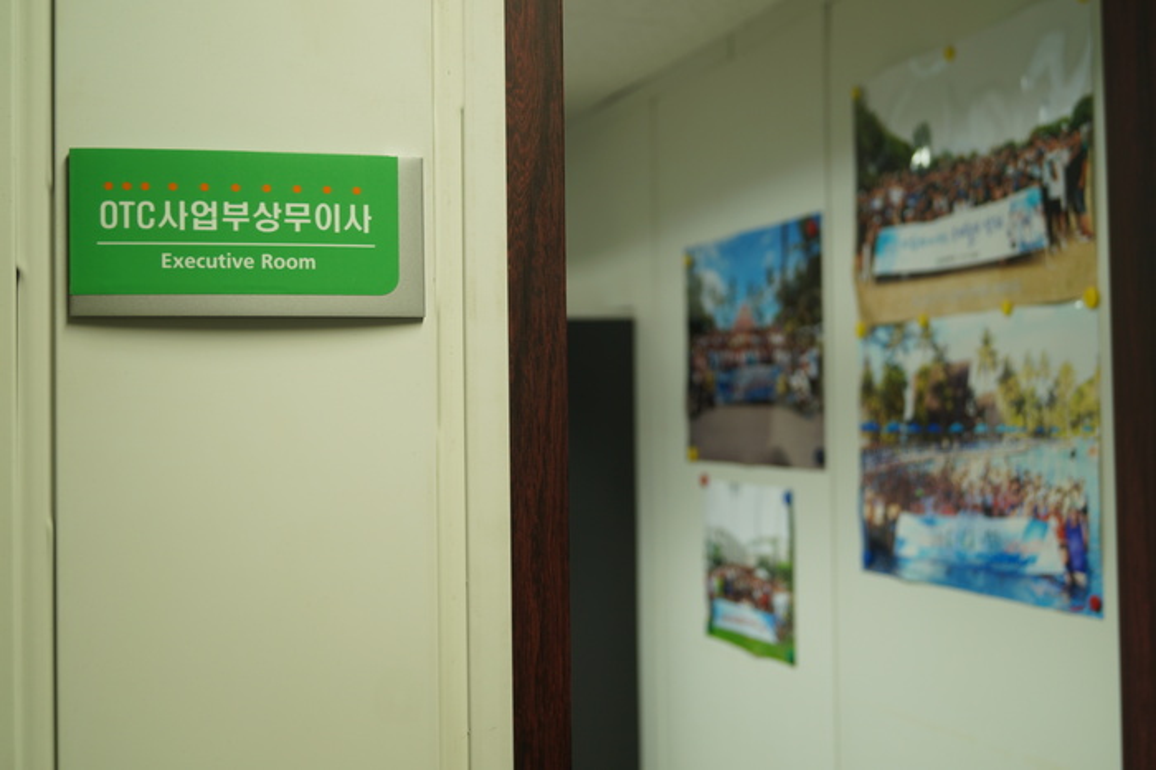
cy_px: 385
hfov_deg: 37.9
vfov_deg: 25.7
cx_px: 578
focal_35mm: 52
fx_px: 1685
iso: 100
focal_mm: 35
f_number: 4.5
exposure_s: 1/8
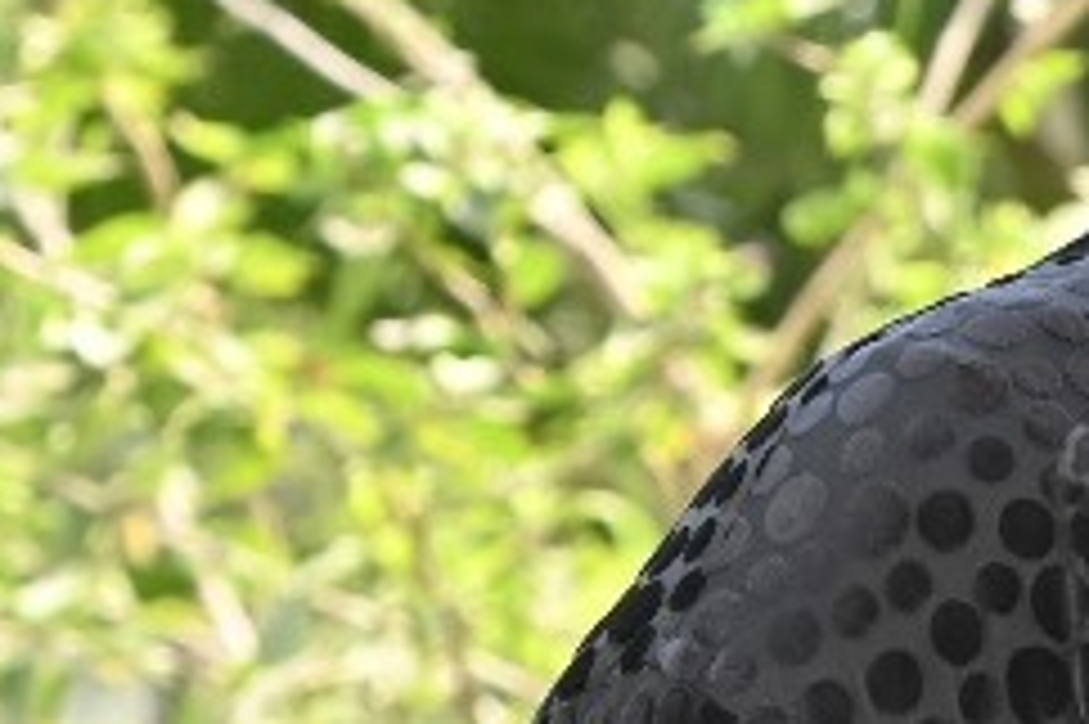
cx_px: 2128
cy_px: 324
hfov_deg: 4.3
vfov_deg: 2.9
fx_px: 14328
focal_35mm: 474
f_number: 7.1
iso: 640
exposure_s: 1/250
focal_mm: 75
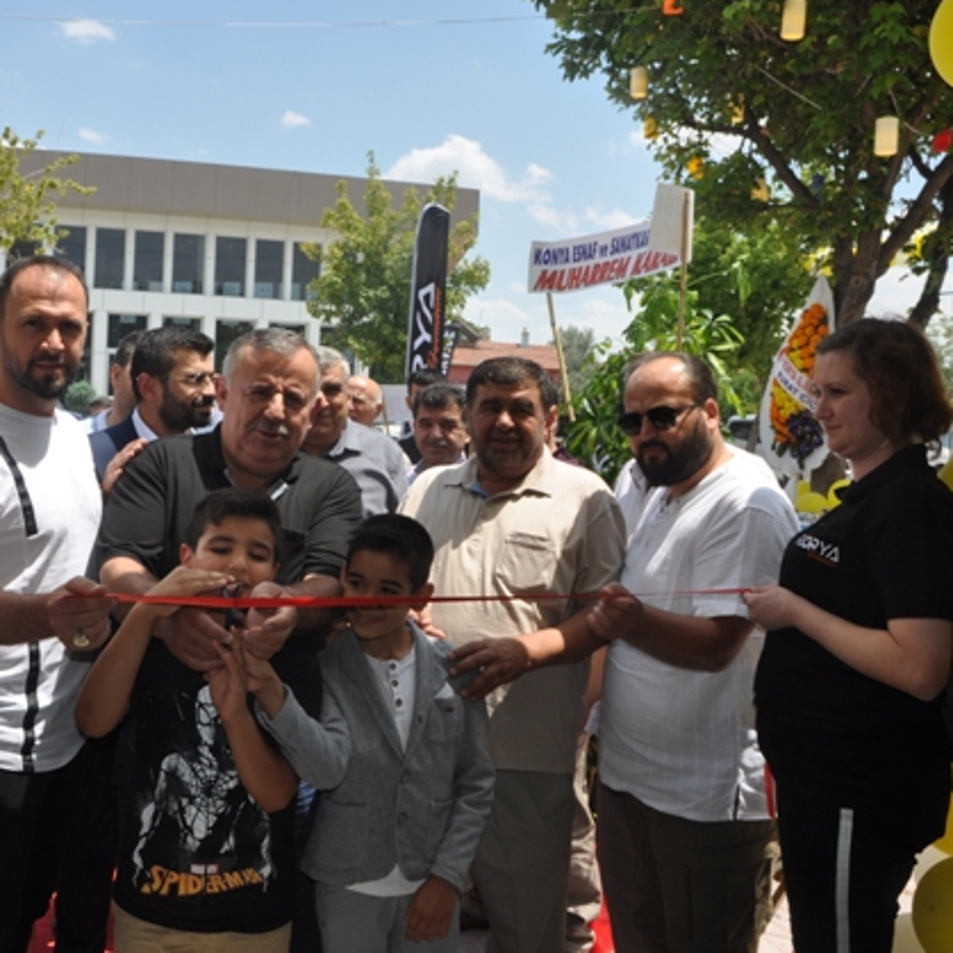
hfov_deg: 46.4
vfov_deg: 47.2
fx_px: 1090
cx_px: 312
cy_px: 472
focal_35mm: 35
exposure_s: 1/200
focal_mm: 18
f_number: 10
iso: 200
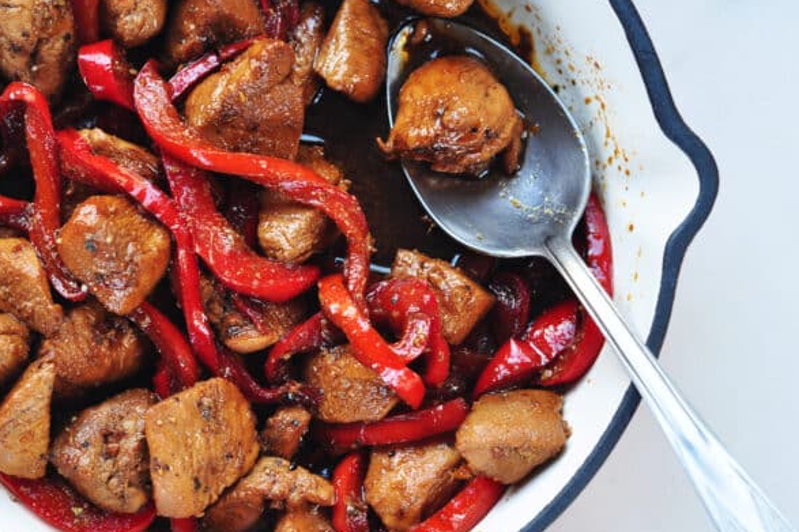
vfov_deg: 14.5
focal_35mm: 94
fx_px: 2086
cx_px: 368
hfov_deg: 21.7
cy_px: 242
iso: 500
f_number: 4
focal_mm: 50
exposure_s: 1/80
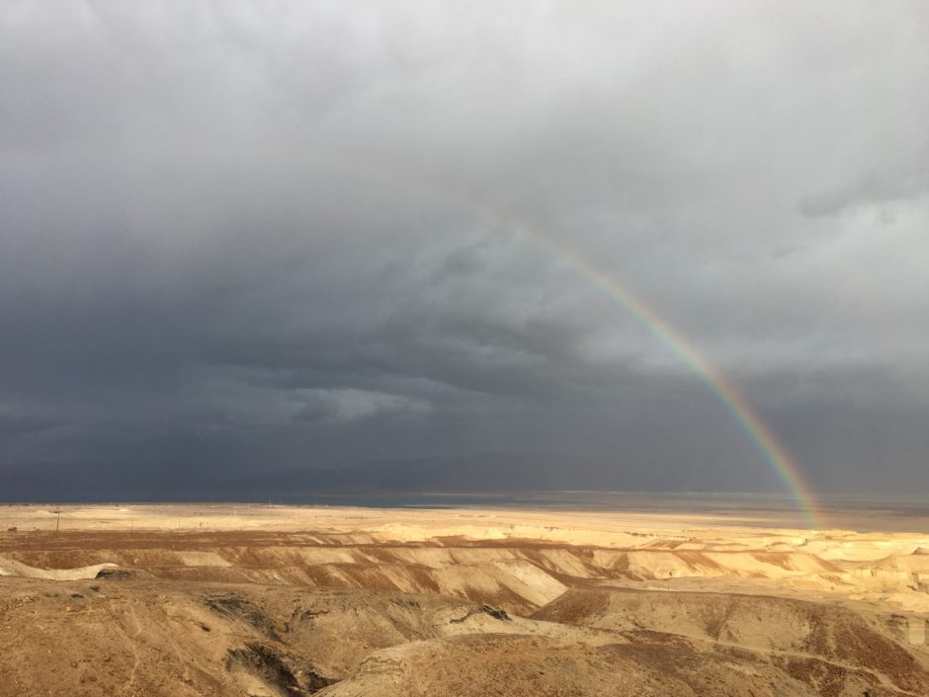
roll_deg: +0.1
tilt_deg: +8.8
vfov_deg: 48.2
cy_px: 348
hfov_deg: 61.7
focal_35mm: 29
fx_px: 778
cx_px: 464
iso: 25
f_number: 2.2
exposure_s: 1/610
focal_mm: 4.15
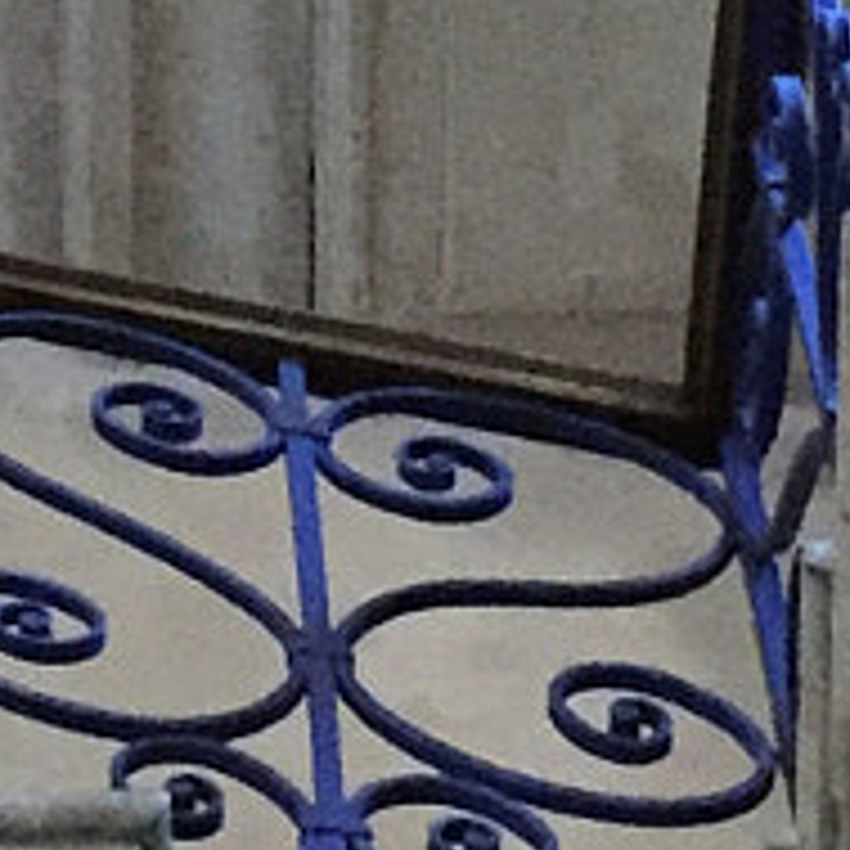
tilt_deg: +72.9
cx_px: 22
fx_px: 6028
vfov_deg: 7.9
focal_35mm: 217
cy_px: -481
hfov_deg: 8.0
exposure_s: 1/17
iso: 400
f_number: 2.2
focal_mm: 4.15
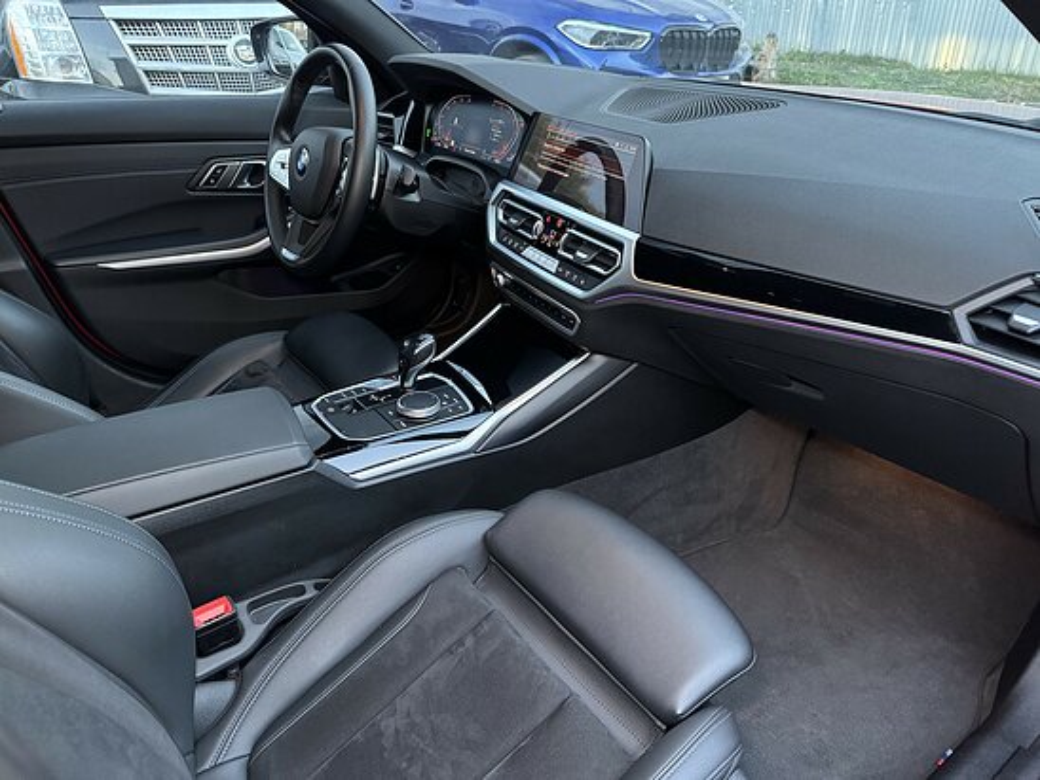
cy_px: 390
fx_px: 721
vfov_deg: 56.8
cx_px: 520
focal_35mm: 24
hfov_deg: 71.6
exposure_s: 1/35
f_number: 1.78
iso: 1000
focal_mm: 6.76
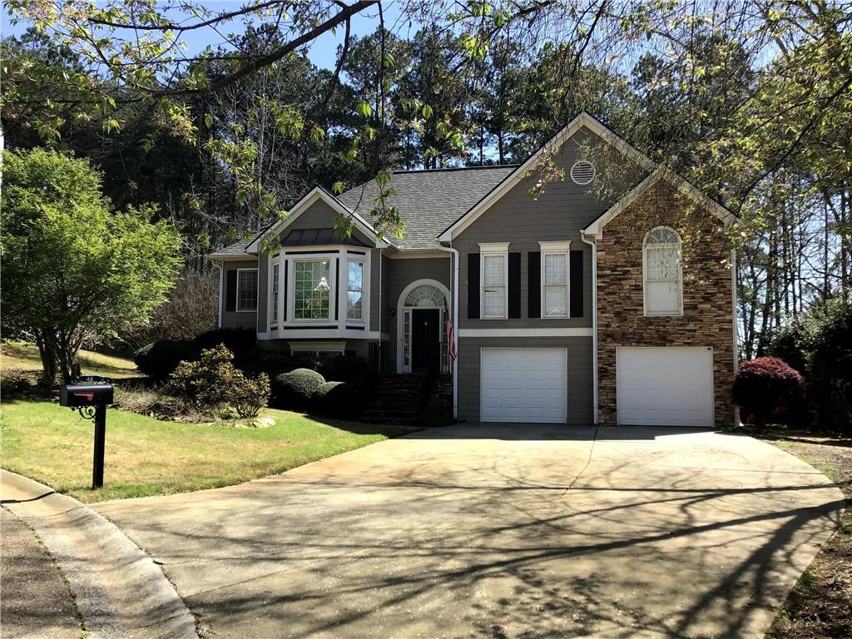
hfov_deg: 58.4
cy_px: 320
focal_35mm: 31
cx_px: 426
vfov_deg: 45.4
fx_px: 763
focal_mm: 3.3
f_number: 2.4
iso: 25
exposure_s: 1/595
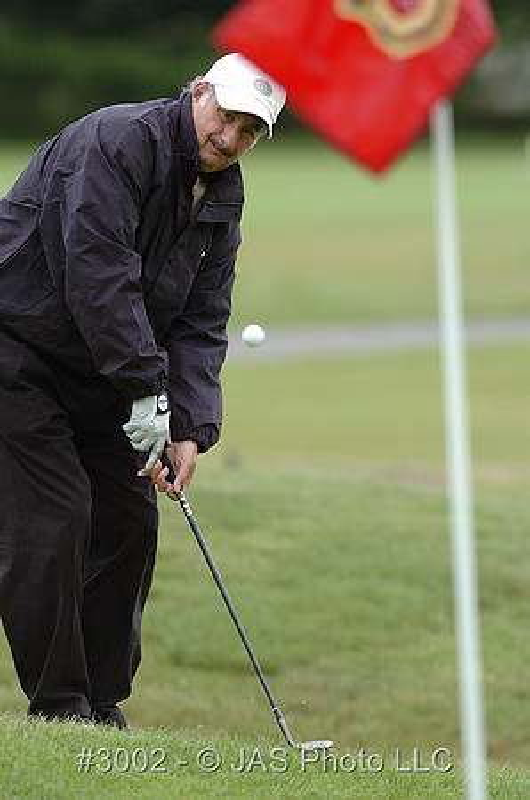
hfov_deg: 3.0
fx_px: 9983
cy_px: 400
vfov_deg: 4.6
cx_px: 265
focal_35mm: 450
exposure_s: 1/1250
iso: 400
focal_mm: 300
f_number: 3.5
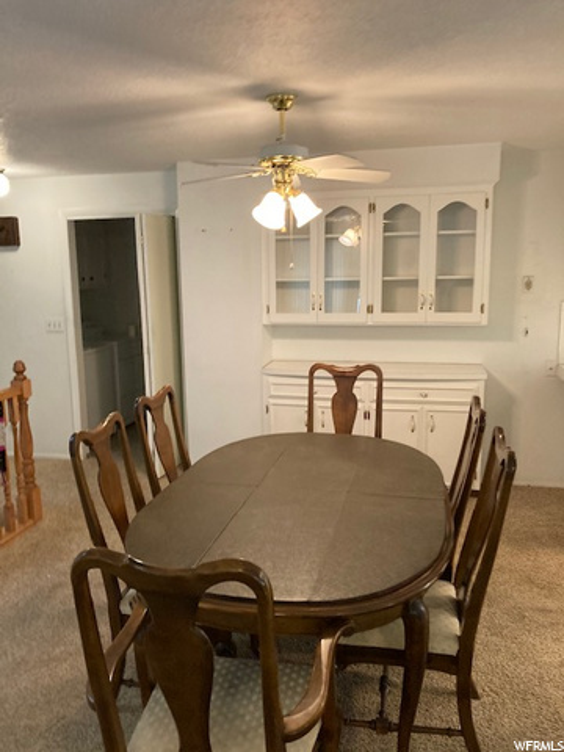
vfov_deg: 63.4
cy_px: 376
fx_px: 608
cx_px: 282
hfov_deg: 49.7
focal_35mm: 28
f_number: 1.8
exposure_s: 1/60
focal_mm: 3.99
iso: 250
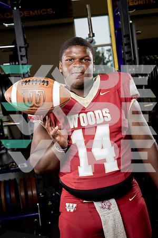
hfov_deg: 26.5
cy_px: 119
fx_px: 336
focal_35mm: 51
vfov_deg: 38.9
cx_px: 79
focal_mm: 51
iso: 640
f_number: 5.6
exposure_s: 1/250
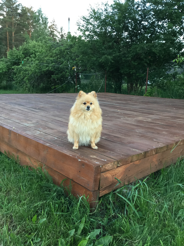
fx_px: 220
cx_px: 92
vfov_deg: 58.4
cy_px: 123
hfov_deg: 45.4
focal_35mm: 31
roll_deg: -1.2
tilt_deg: -12.4
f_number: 2.4
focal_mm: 3.3
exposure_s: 1/33
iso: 80
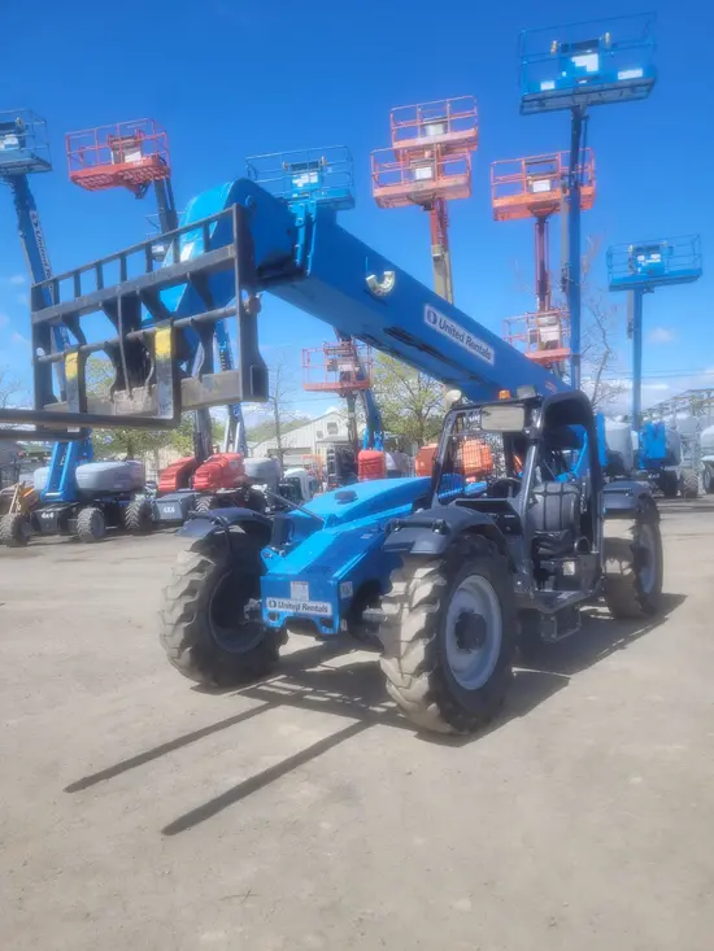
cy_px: 476
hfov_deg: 53.1
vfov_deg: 67.3
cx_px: 357
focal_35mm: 26
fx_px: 715
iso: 40
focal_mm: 5.4
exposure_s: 1/2283
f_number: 1.8
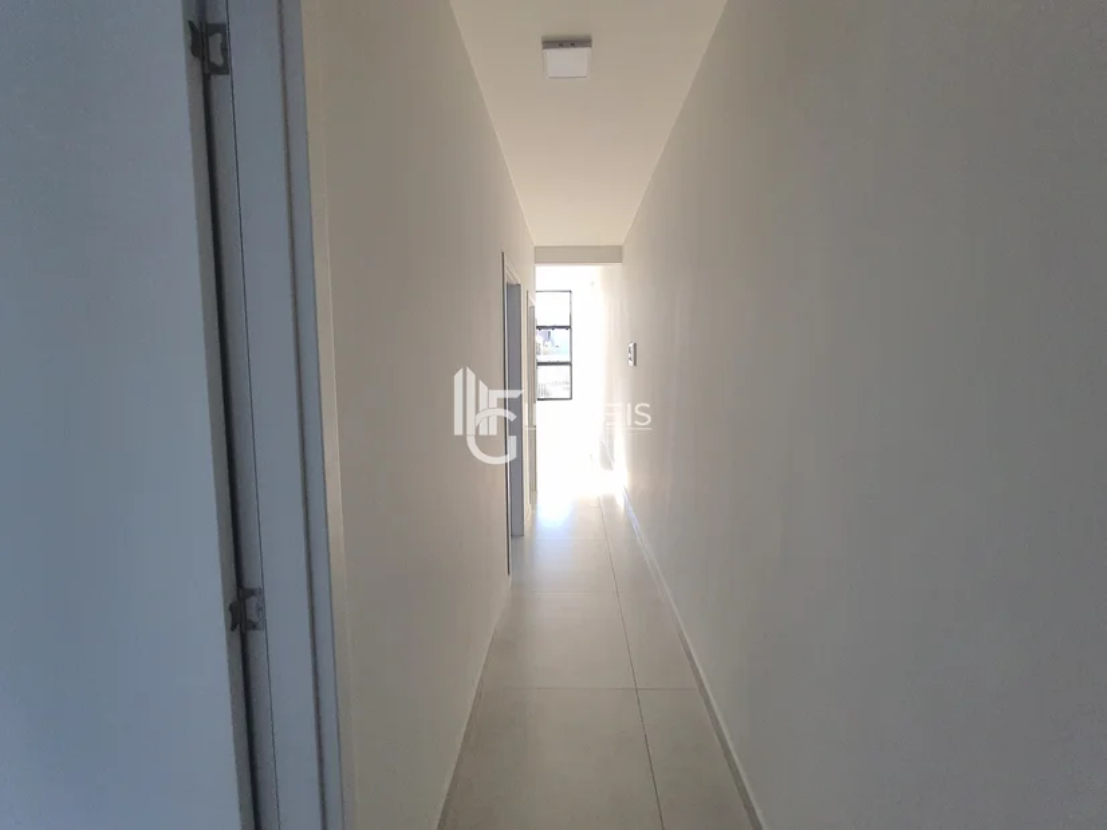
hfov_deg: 106.2
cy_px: 415
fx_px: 416
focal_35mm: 13
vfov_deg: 89.9
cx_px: 554
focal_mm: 1.74
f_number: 2.2
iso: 80
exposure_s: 1/60
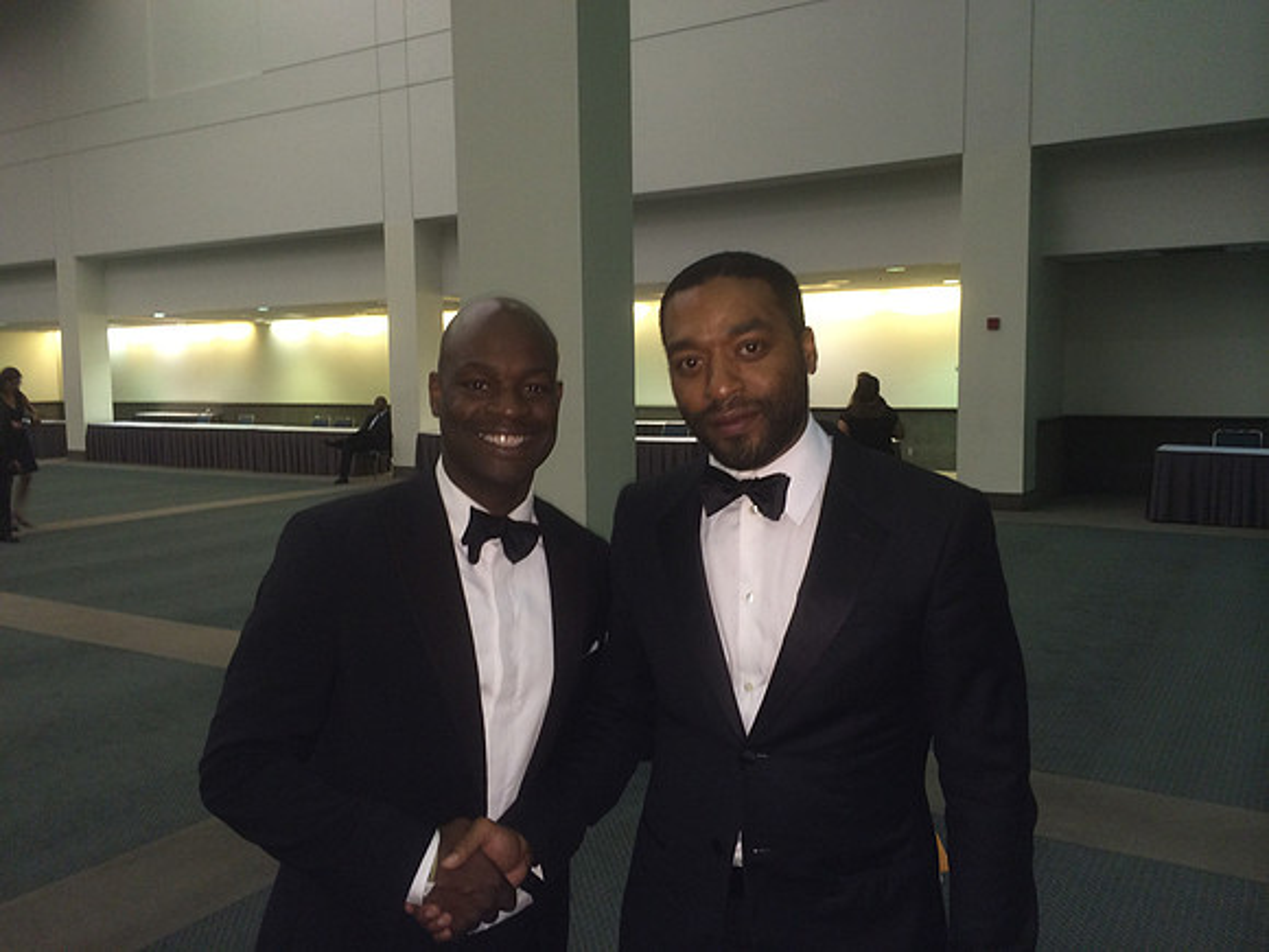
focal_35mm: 30
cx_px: 634
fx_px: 1100
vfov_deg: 46.8
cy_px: 476
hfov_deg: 60.0
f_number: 2.2
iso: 100
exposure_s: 1/17
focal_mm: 4.12
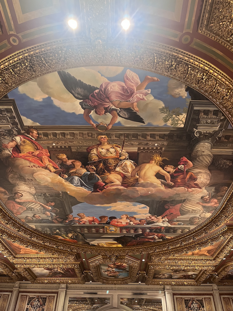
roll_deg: -1.5
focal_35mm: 26
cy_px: 156
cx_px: 116
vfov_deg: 67.3
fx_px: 233
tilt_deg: +42.0
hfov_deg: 53.1
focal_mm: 5.1
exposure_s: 1/60
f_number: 1.6
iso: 320
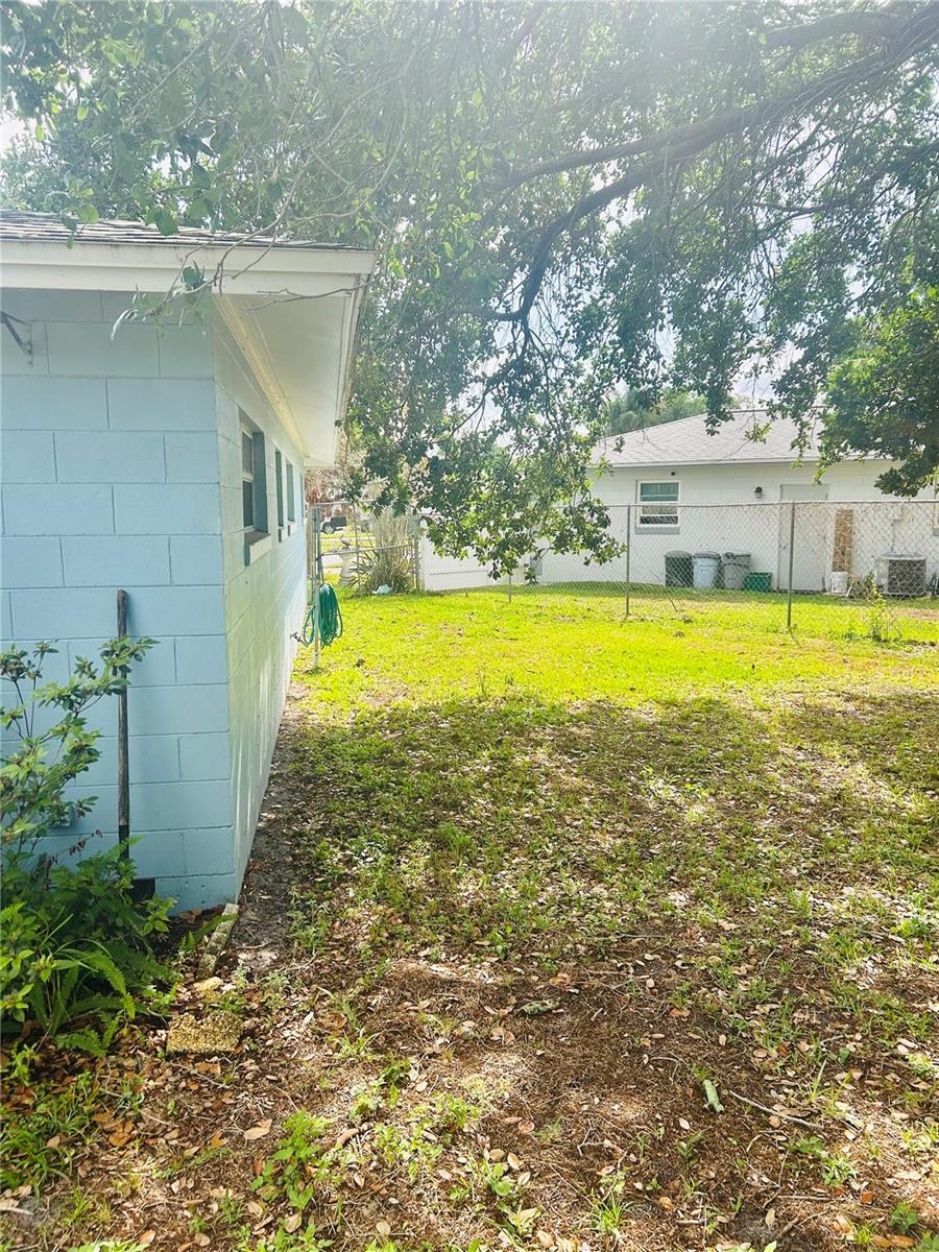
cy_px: 626
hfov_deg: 53.1
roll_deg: +0.5
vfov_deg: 67.3
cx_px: 470
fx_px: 940
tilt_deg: -7.1
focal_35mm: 26
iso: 50
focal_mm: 5.7
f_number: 1.5
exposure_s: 1/1112
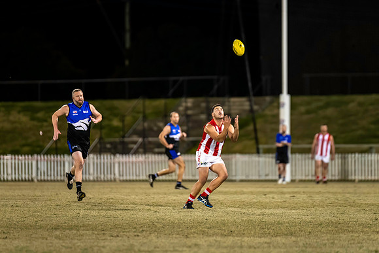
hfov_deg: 5.8
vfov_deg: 3.9
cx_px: 193
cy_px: 123
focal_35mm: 352
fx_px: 3711
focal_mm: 300
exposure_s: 1/1250
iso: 2500
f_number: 2.8
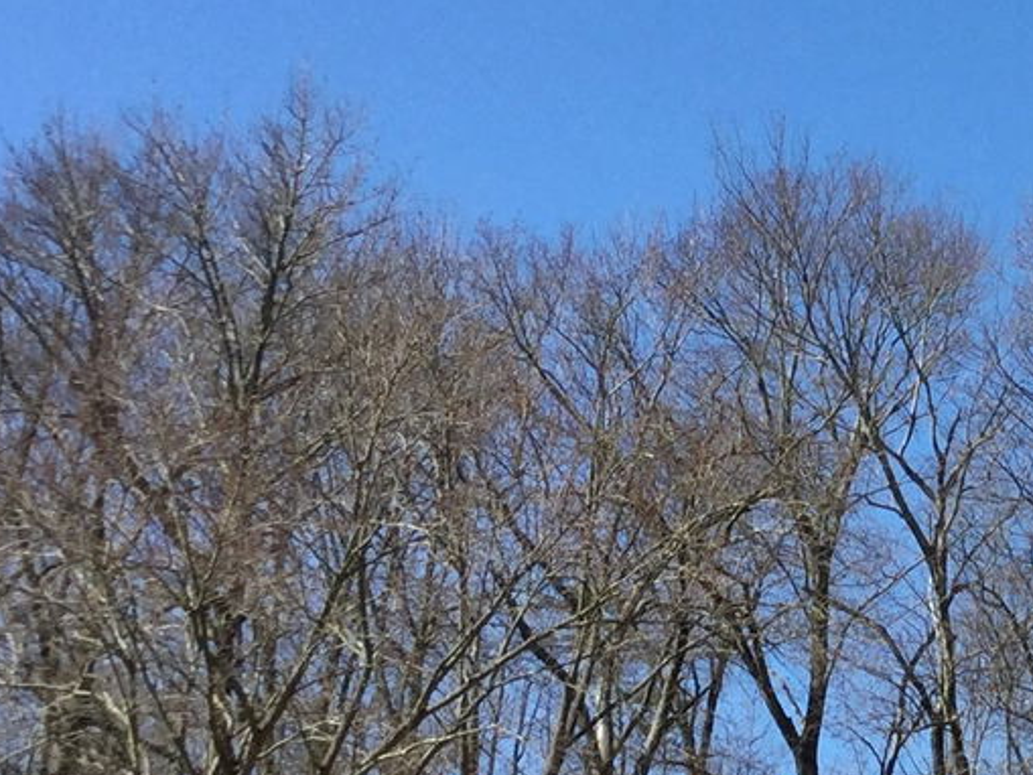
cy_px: 302
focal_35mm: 117
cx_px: 1386
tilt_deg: +20.0
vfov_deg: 12.7
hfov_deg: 15.9
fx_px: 3492
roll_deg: -3.4
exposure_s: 1/867
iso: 25
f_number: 2.4
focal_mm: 3.3
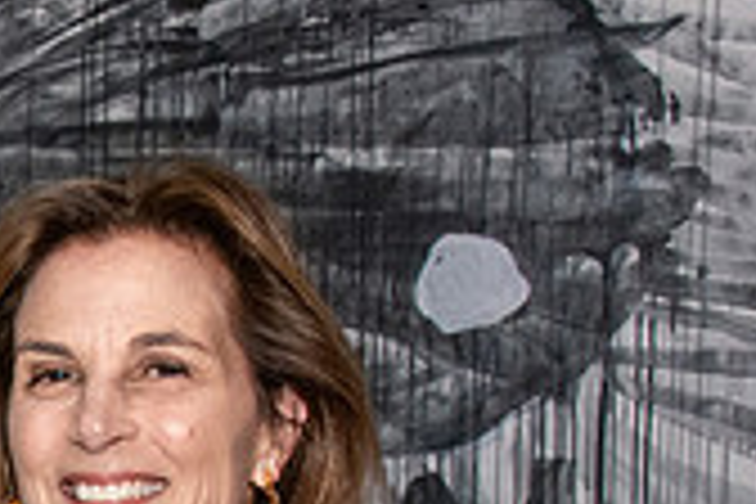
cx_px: -360
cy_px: 745
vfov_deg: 8.7
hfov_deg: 12.6
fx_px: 3255
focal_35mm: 155
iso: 5000
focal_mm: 30
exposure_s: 1/125
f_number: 13
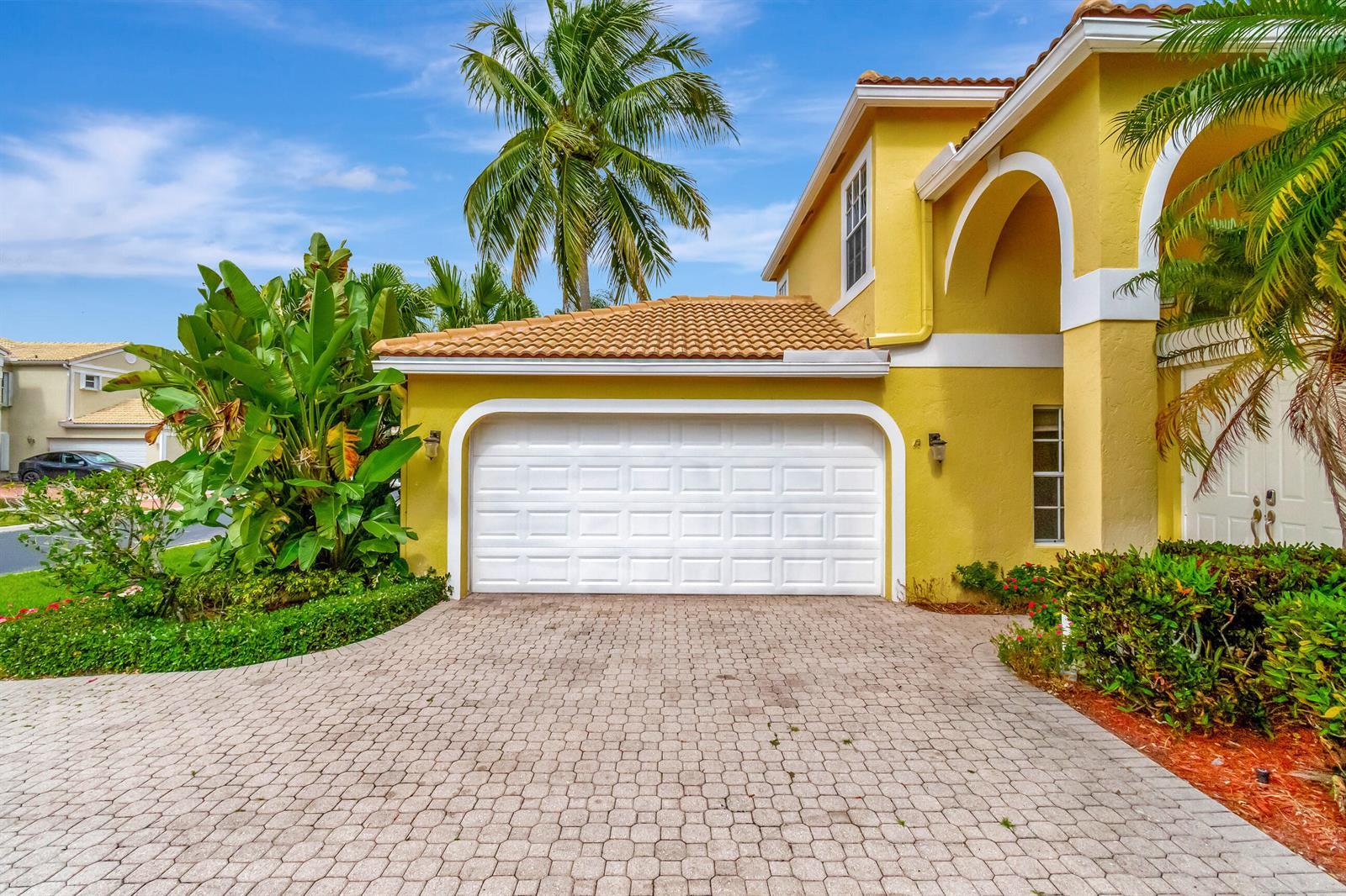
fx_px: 561
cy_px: 448
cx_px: 673
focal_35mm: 15
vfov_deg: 77.3
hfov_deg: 100.4
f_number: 9
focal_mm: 10
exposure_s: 1/6400
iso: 1600
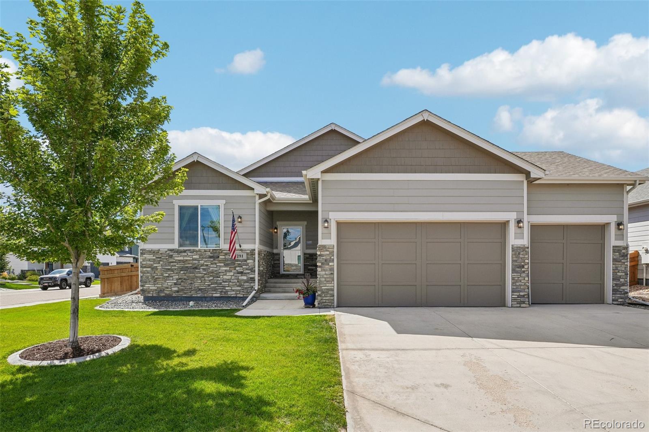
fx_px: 324
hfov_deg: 90.0
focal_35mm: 18
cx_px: 324
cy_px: 216
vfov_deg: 67.4
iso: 100
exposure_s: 1/350
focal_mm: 12
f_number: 8
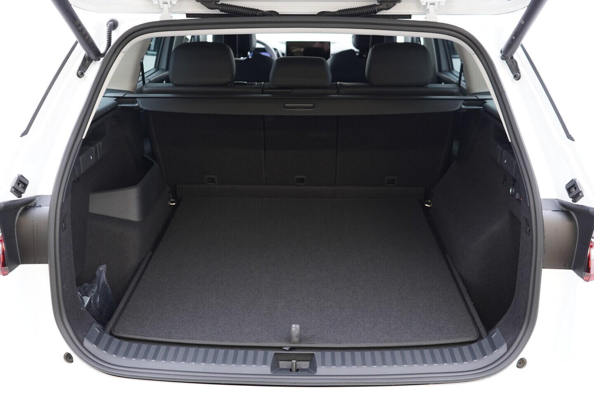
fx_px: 594
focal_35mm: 36
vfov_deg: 36.9
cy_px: 198
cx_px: 297
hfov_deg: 53.1
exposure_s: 1/40
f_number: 2.8
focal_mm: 24
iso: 640
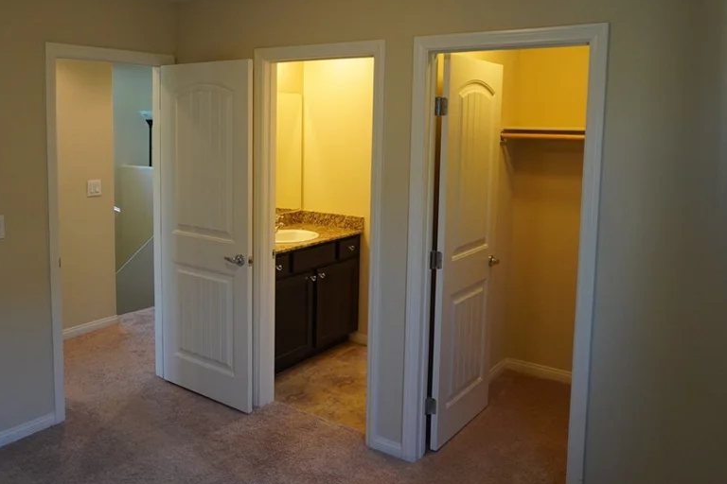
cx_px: 284
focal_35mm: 32
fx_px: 646
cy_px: 183
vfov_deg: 40.8
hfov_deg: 58.2
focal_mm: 16
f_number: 4
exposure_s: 1/160
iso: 1600
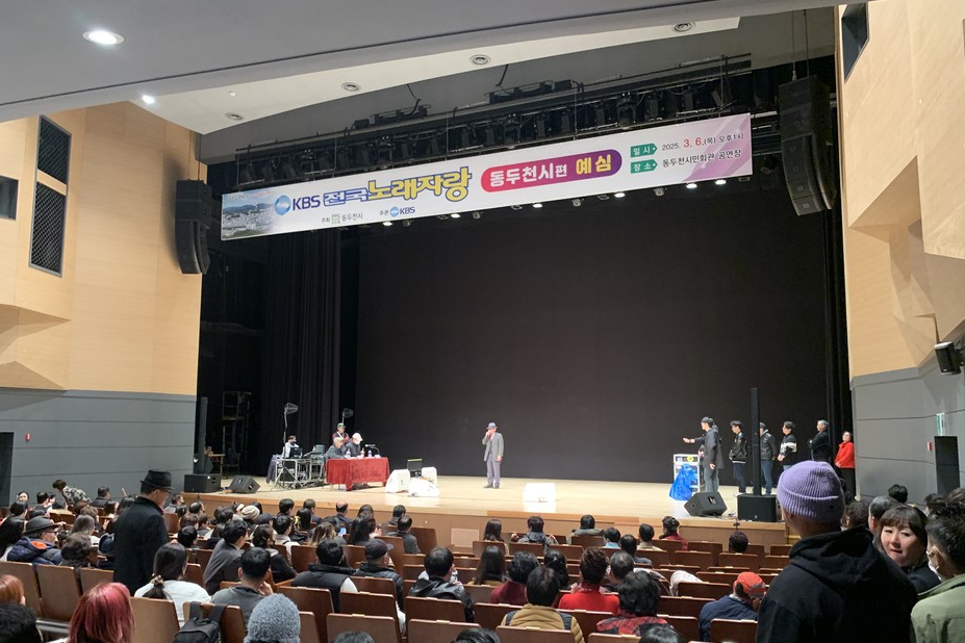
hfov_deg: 65.5
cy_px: 342
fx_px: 750
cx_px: 486
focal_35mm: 28
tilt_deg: +7.0
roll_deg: -0.3
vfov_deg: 46.4
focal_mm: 4.25
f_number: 1.8
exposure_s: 1/38
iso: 400
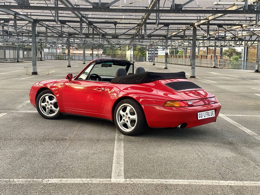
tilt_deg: -8.1
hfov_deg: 36.8
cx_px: 130
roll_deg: -1.4
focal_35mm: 52
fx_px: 391
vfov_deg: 28.0
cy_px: 98
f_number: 2
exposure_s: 1/122
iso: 40
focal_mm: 6
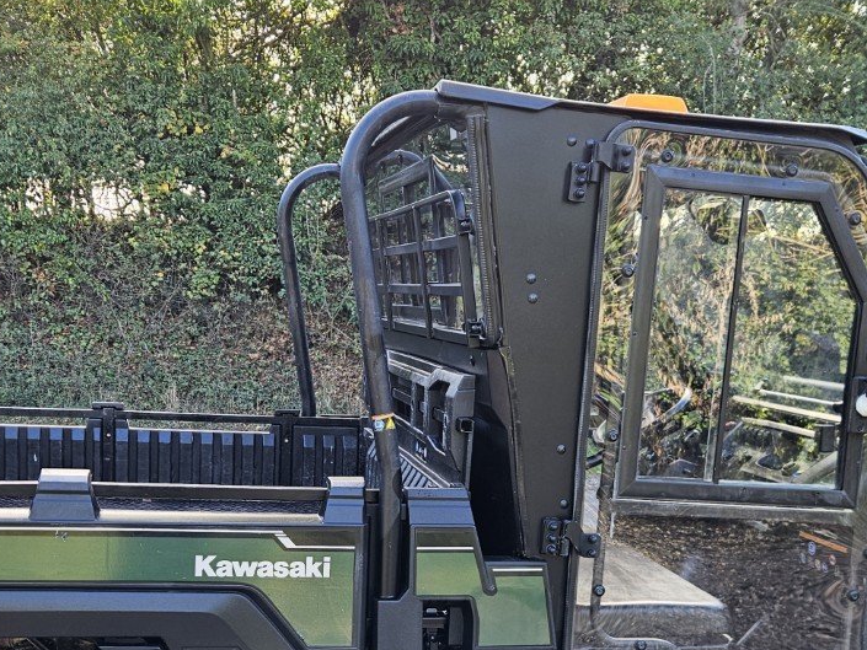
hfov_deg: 40.4
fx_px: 1177
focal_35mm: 47
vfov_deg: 30.3
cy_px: 498
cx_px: 434
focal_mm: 5.4
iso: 64
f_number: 1.8
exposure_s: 1/180
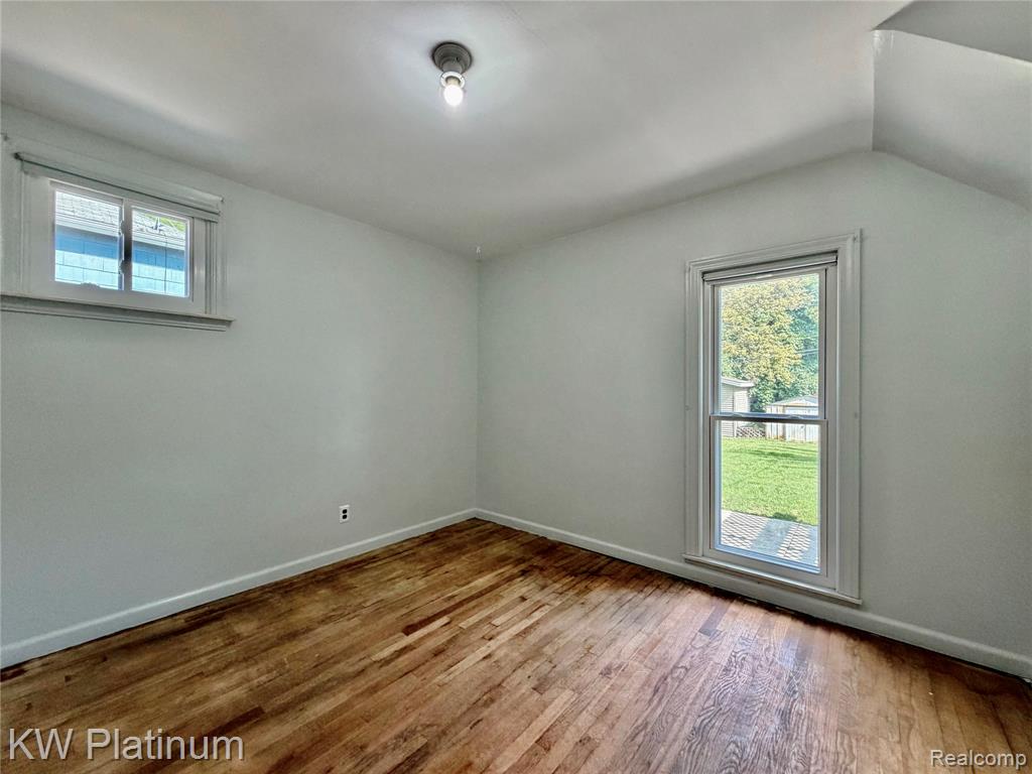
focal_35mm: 14
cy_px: 387
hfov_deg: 102.1
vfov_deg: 85.7
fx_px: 417
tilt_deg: +0.9
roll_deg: -0.6
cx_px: 516
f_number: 2.2
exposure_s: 1/120
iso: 250
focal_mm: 2.22
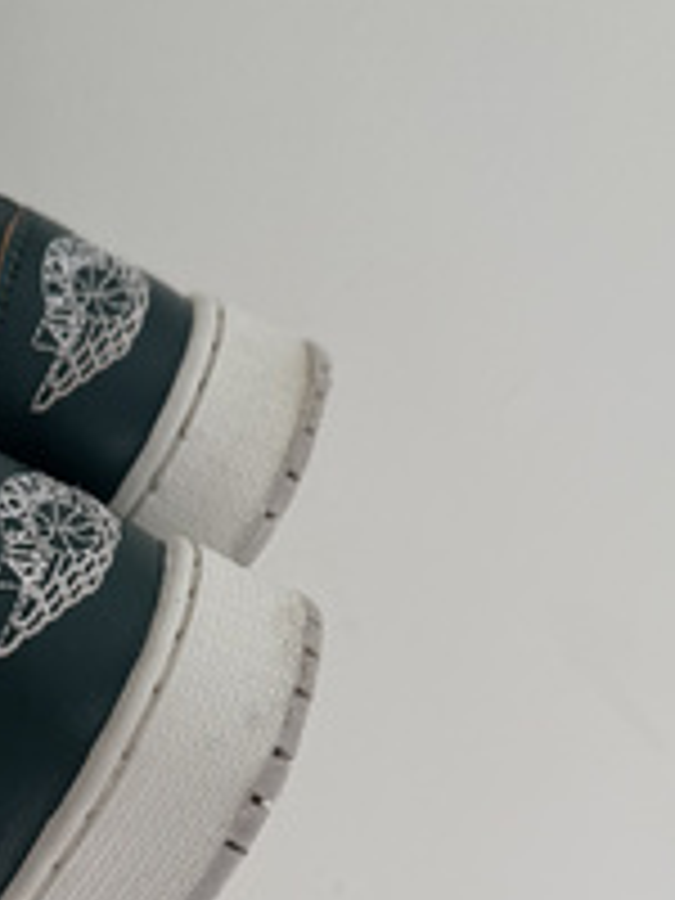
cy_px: 810
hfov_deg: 23.1
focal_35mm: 60
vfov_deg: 30.7
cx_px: -43
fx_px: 1560
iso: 64
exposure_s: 1/218
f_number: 1.78
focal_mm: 6.76
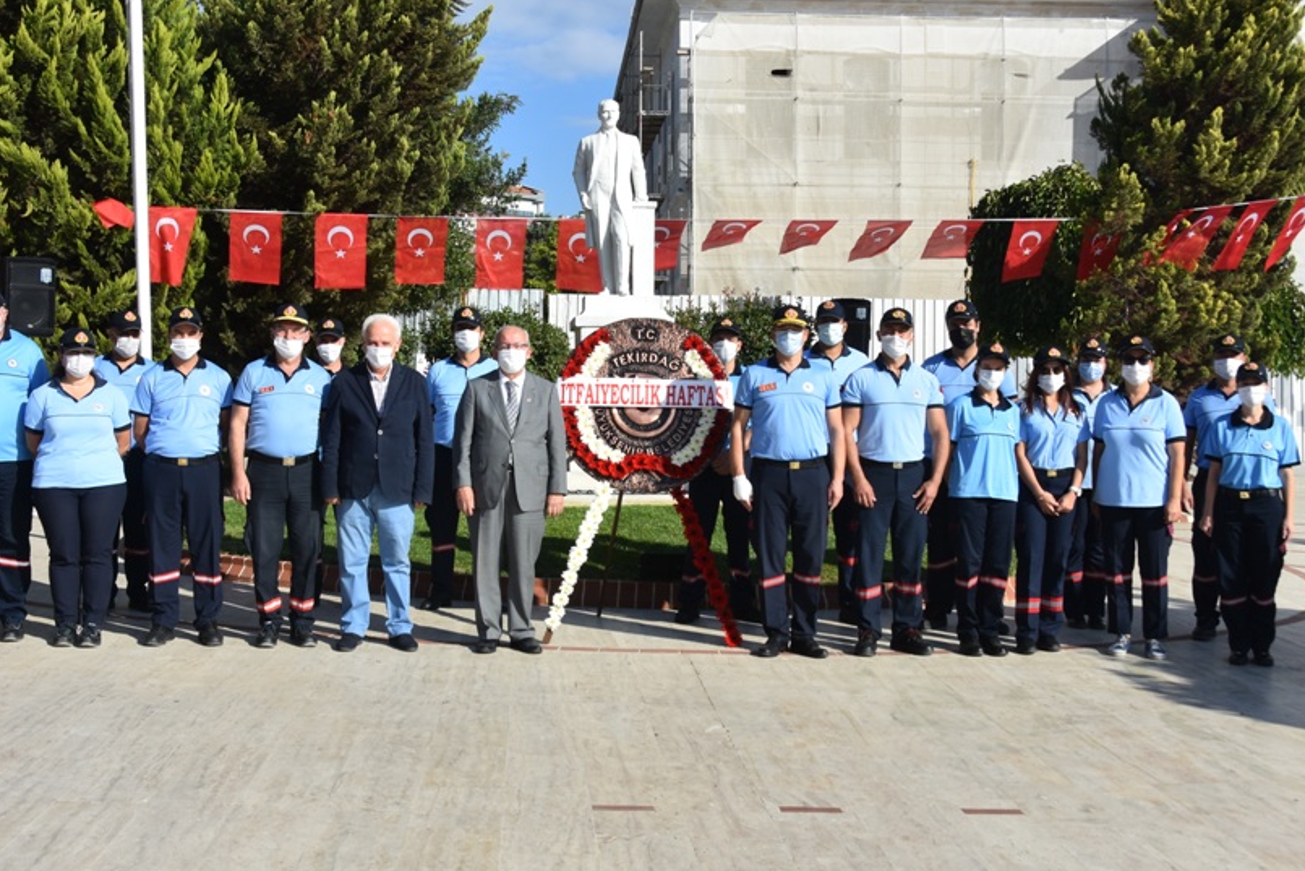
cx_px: 590
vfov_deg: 31.9
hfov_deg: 46.3
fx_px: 1523
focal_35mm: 42
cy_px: 455
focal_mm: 22
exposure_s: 1/500
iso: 160
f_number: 8
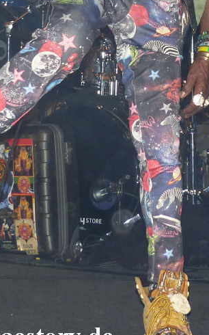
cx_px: 132
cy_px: 14
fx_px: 730
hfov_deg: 16.3
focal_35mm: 80
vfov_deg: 24.8
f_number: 2.8
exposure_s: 1/160
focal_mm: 6.6
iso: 160
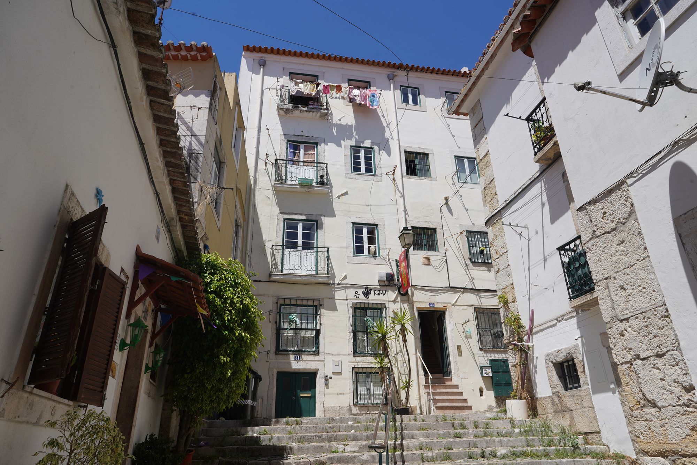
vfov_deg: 53.1
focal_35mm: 24
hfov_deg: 73.7
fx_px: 465
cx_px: 348
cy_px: 232
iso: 100
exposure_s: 1/100
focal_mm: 24
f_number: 16
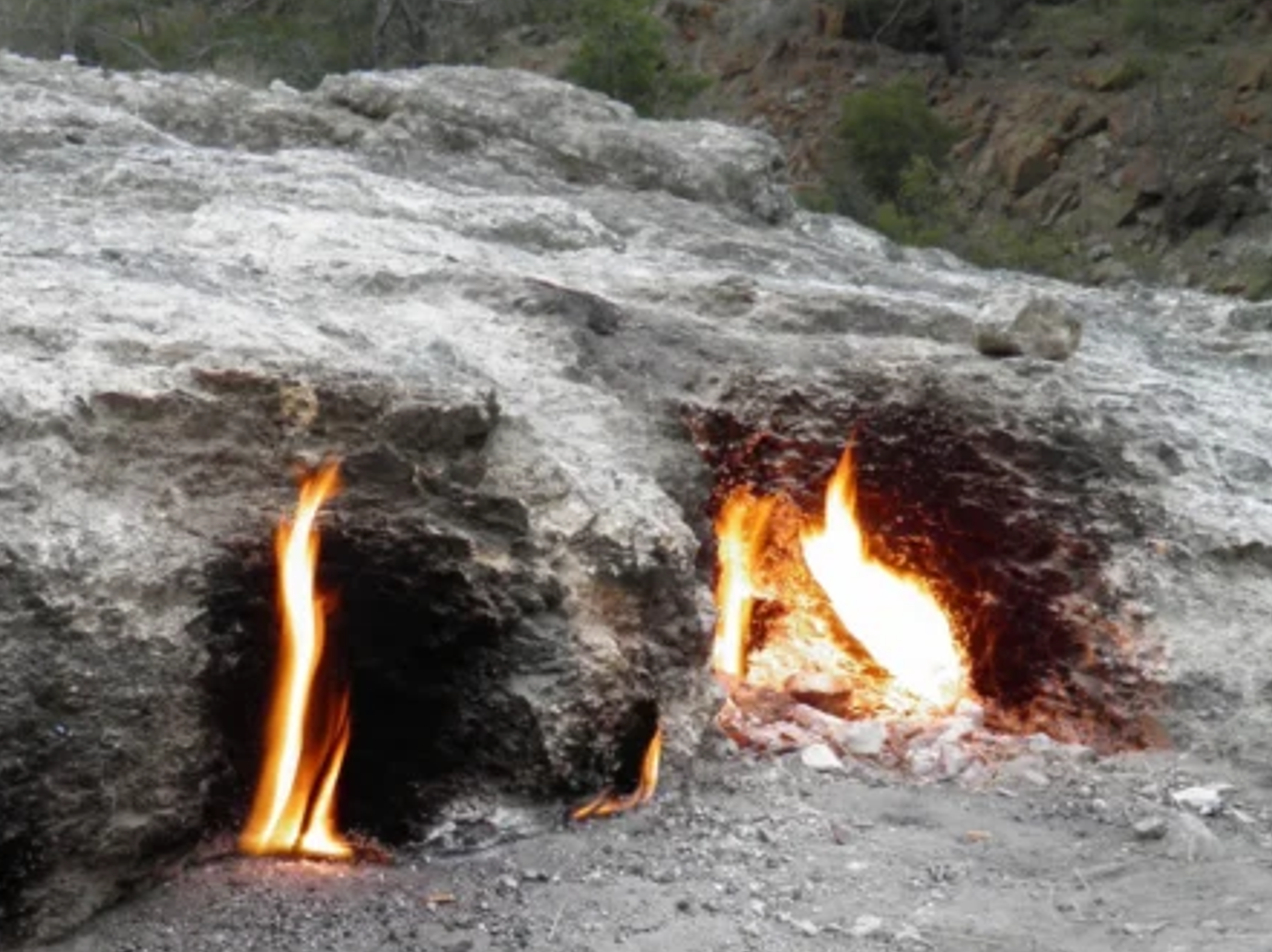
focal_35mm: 61
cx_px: 395
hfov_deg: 31.4
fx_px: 2240
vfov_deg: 23.6
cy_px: 762
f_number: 3.1
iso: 125
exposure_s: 1/8
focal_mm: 6.3
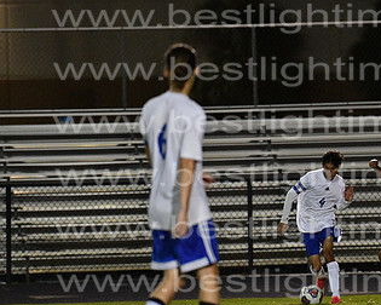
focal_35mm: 519
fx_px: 5852
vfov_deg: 3.0
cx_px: 331
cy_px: 204
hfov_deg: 3.7
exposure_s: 1/1000
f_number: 4
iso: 6400
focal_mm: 200
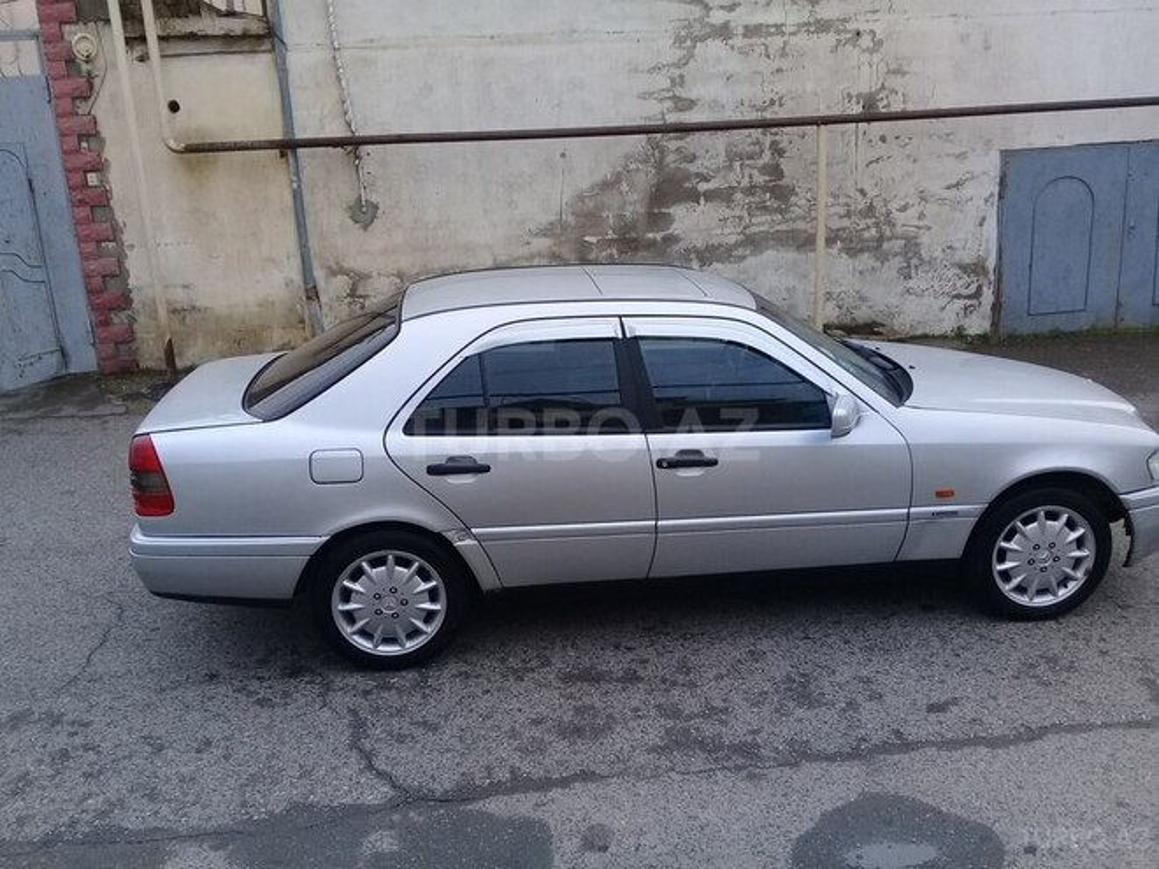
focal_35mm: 31
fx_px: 1038
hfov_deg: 58.4
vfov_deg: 45.4
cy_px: 434
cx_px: 580
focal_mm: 3.3
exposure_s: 1/370
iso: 50
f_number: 2.2
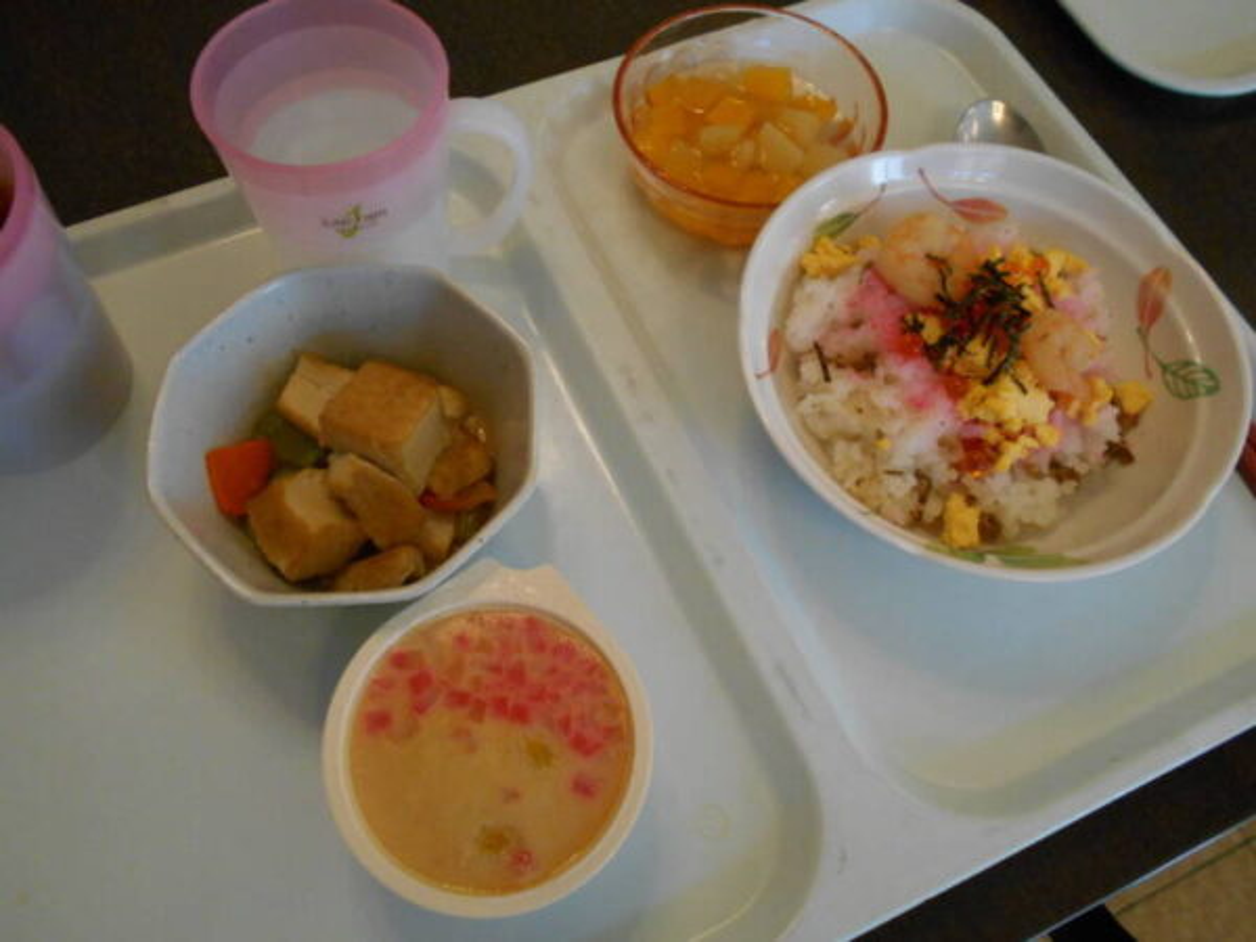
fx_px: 1089
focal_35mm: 30
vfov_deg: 46.8
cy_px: 471
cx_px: 628
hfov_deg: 60.0
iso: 500
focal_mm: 5.1
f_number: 3.4
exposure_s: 1/250
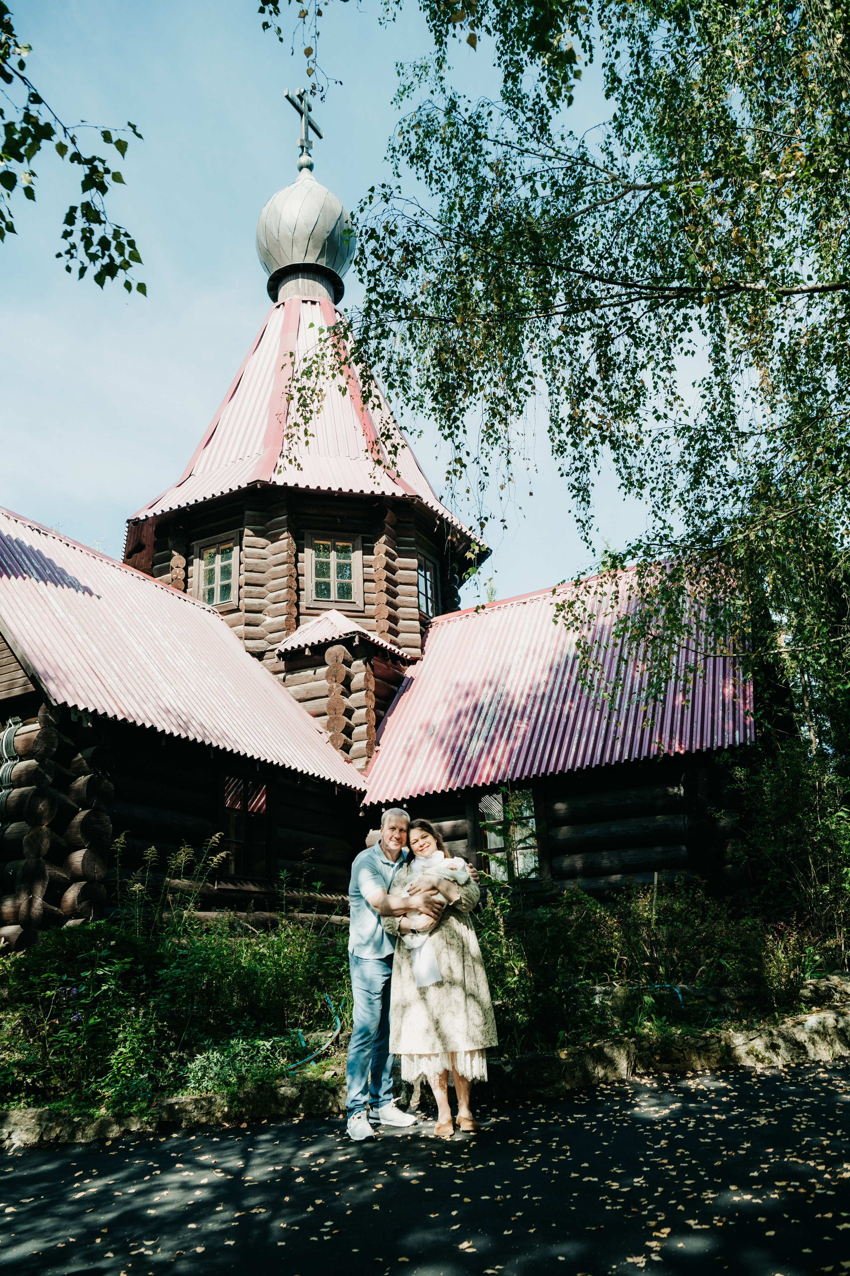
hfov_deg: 47.9
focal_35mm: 27
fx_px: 956
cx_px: 425
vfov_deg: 67.4
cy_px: 638
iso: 160
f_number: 4.5
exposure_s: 1/400
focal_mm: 27
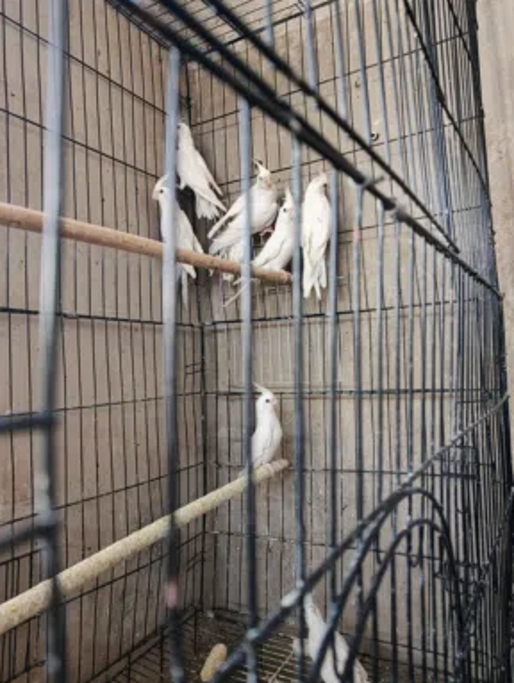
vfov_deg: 71.5
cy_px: 332
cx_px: 259
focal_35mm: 24
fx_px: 474
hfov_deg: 56.9
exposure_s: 1/33.3
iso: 3764
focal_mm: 5.89
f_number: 1.8
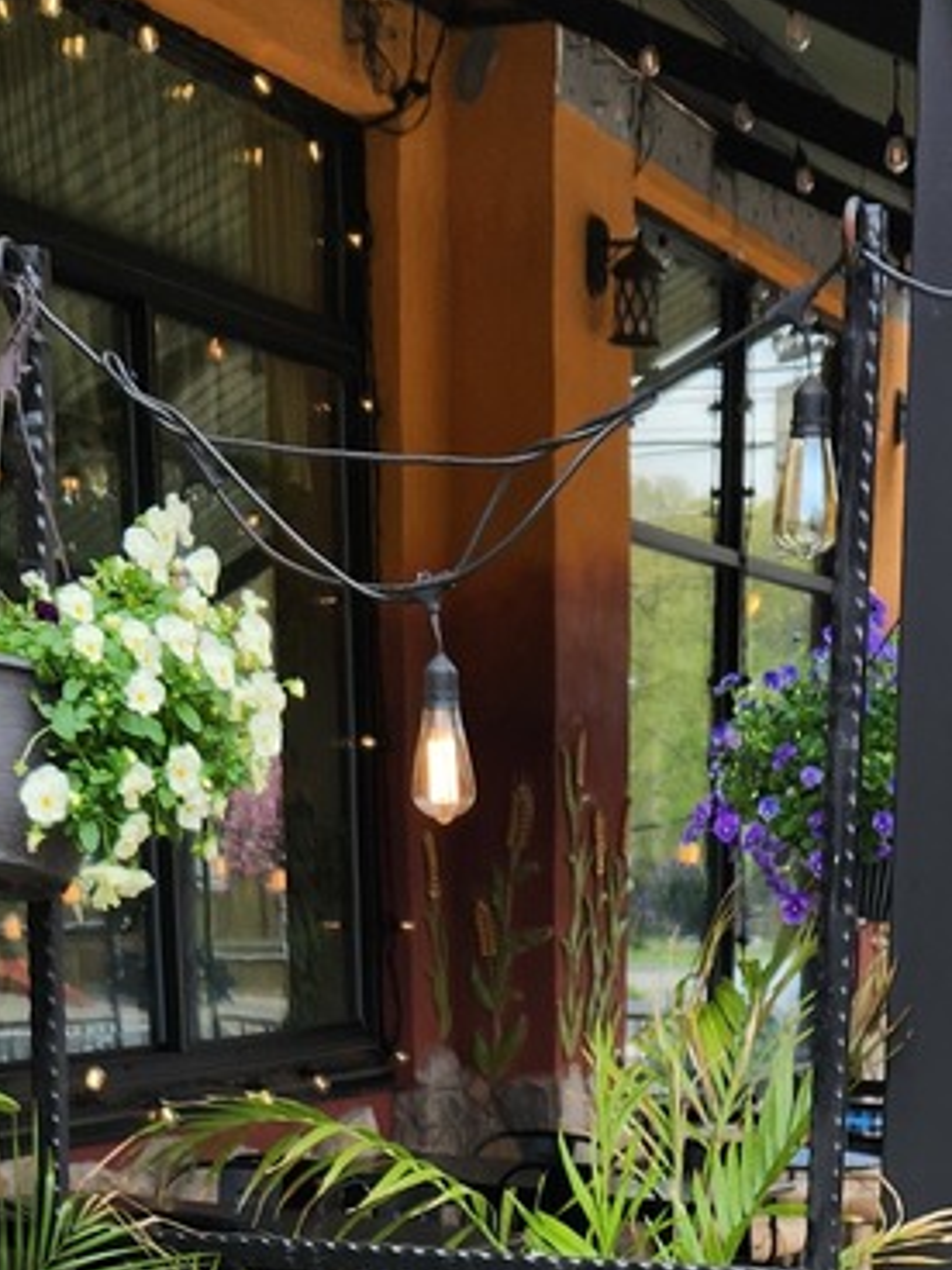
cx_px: 545
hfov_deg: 19.6
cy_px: 1667
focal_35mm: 75
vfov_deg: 23.0
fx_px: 2750
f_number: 1.8
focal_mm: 5.4
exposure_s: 1/405
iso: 20
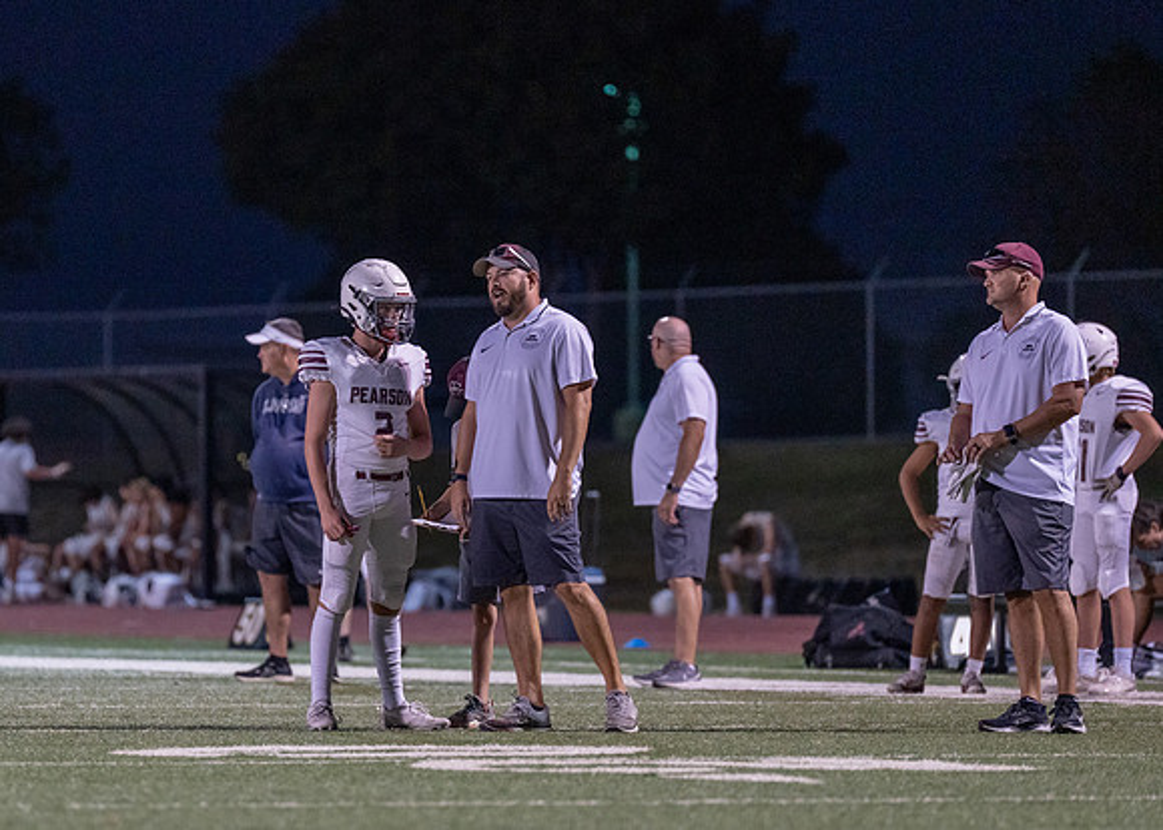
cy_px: 448
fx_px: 9696
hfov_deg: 6.9
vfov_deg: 4.9
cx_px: 417
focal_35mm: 294
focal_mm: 200
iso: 2000
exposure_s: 1/800
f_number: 2.8
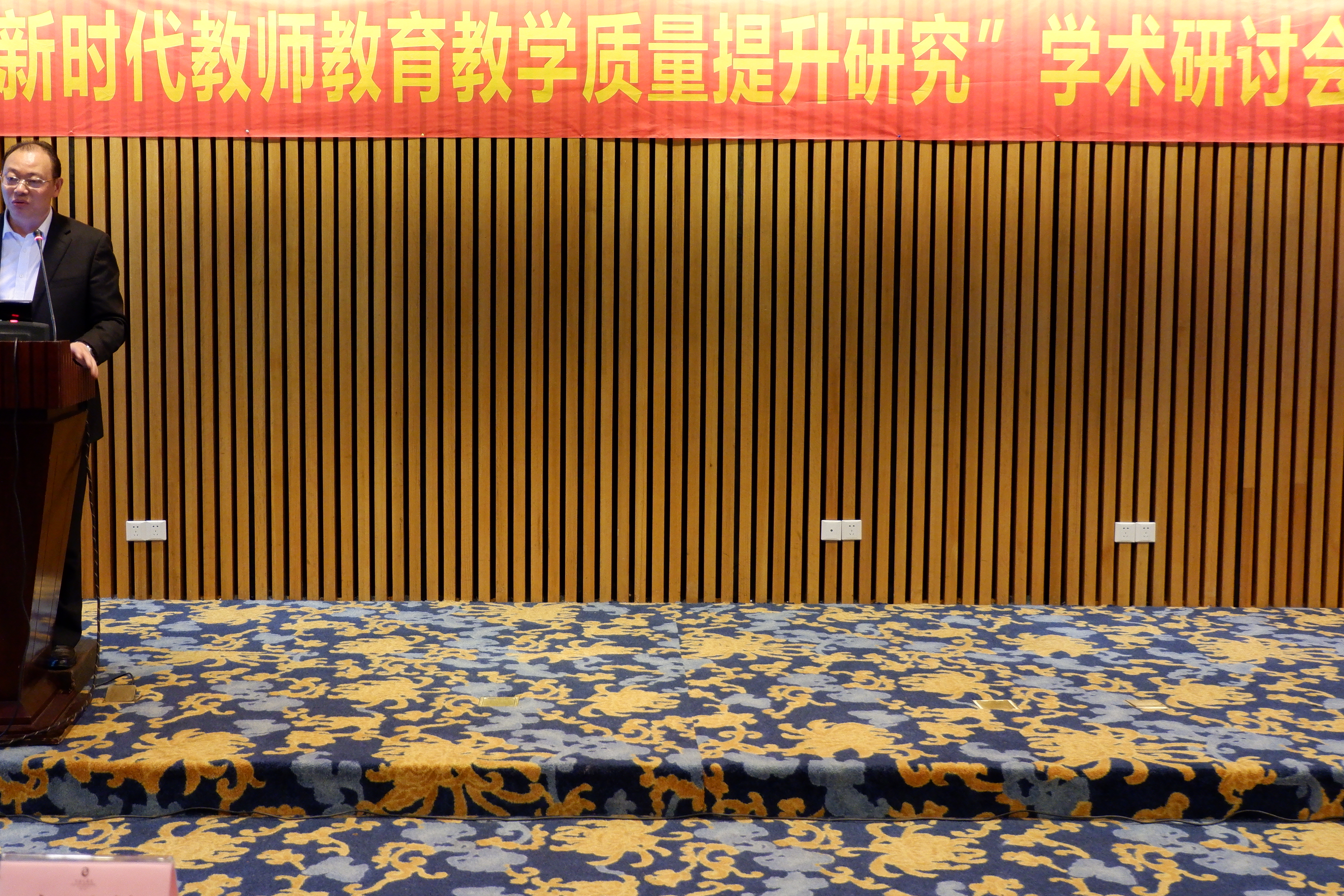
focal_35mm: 40
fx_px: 1493
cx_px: 596
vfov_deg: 33.4
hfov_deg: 48.4
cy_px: 416
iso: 2000
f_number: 3.8
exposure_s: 1/42
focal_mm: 20.1
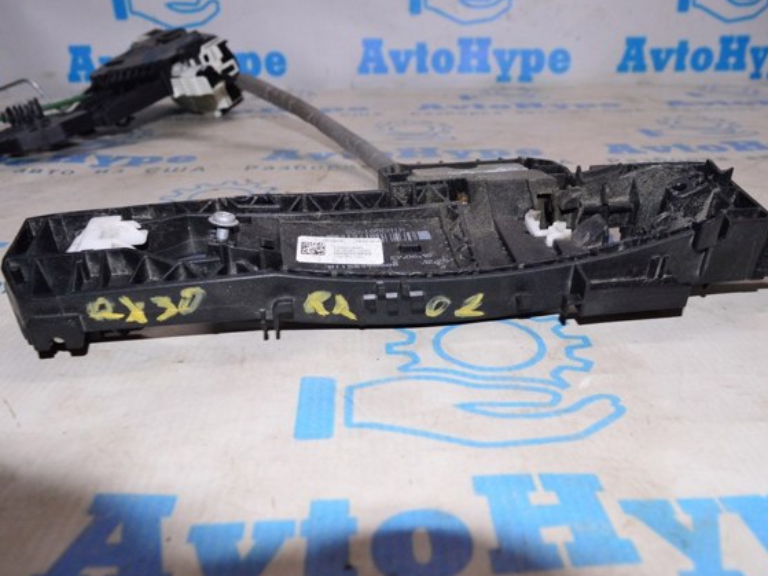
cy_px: 291
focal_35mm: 33
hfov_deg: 55.3
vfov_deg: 42.9
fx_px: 732
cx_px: 408
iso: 1600
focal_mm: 20
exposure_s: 1/200
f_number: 8
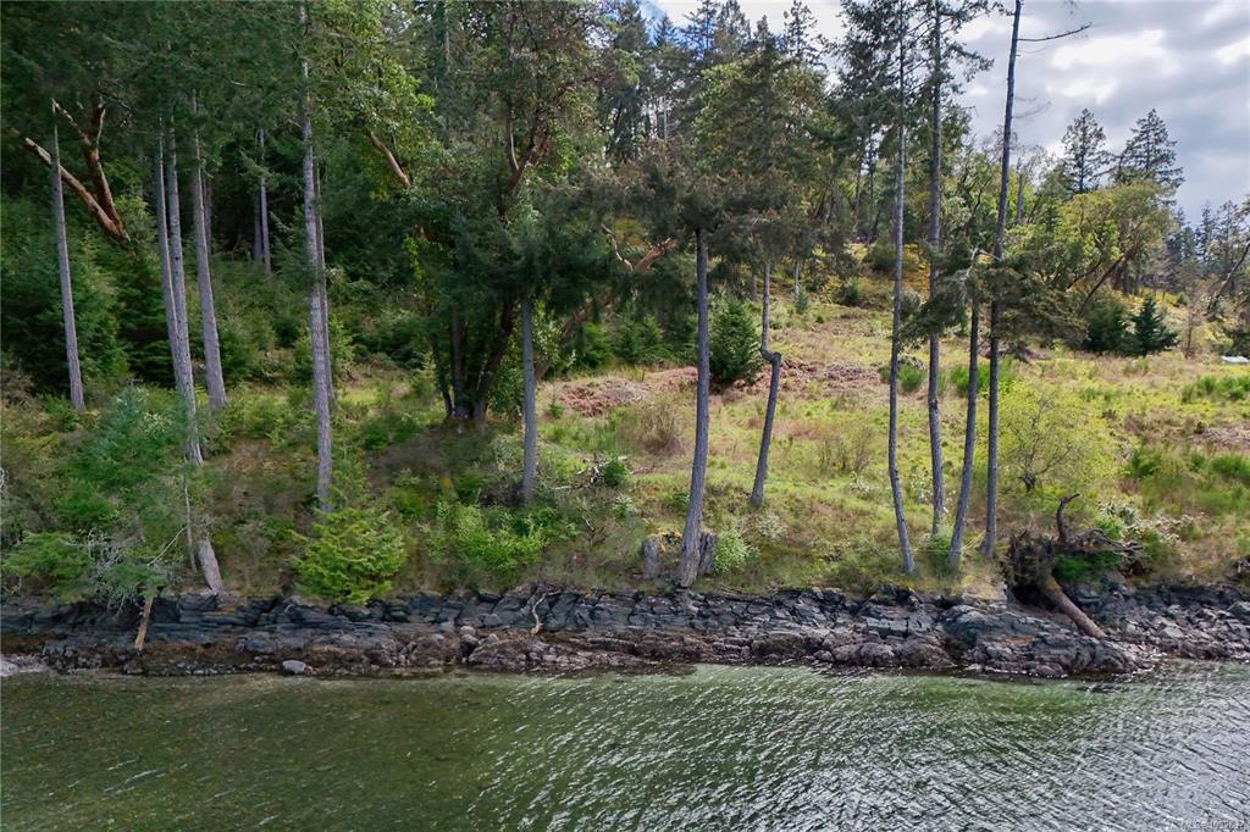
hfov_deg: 61.9
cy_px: 416
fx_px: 1041
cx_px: 625
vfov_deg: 43.6
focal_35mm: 30
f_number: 1.8
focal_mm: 20
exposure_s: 1/3200
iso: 100
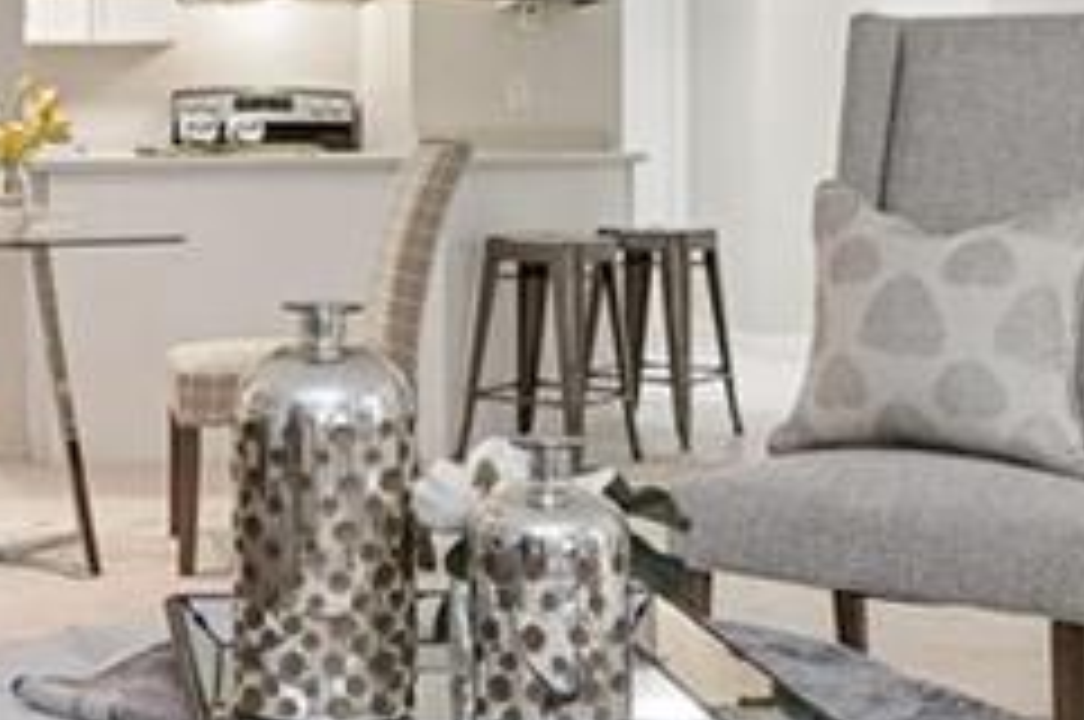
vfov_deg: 19.7
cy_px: 140
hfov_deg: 28.5
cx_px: 94
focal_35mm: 68
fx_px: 2045
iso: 320
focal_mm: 16
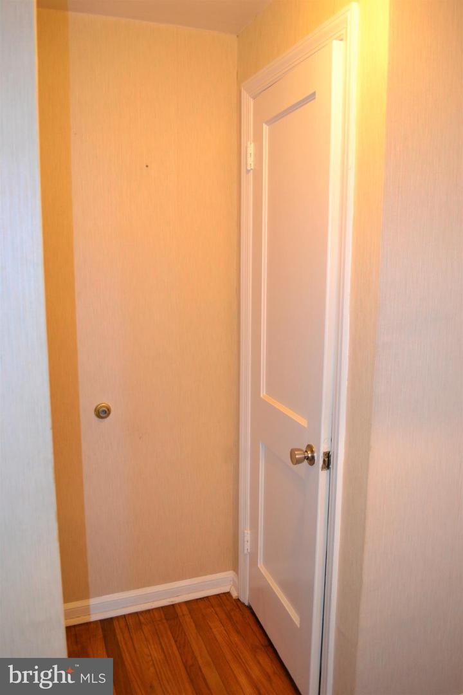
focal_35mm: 27
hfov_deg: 47.9
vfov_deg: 67.4
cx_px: 232
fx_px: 521
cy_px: 348
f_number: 3.5
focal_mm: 18
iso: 720
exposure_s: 1/60
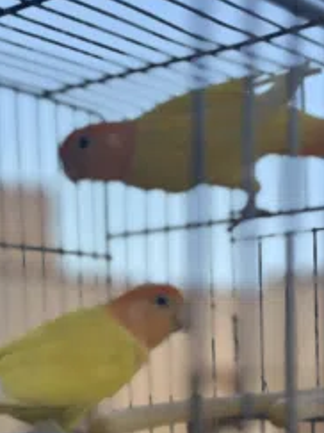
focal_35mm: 79
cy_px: 319
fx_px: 987
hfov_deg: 18.5
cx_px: 66
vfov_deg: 24.5
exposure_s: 1/5000
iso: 100
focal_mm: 6.86
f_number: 1.78
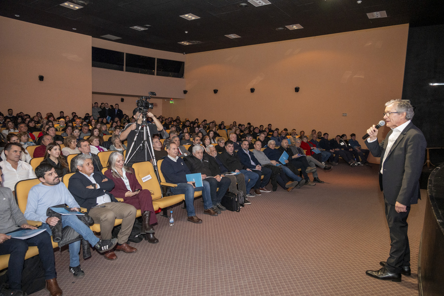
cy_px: 148
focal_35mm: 24
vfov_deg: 53.1
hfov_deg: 73.7
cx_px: 222
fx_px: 296
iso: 5000
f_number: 4
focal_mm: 24
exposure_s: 1/125
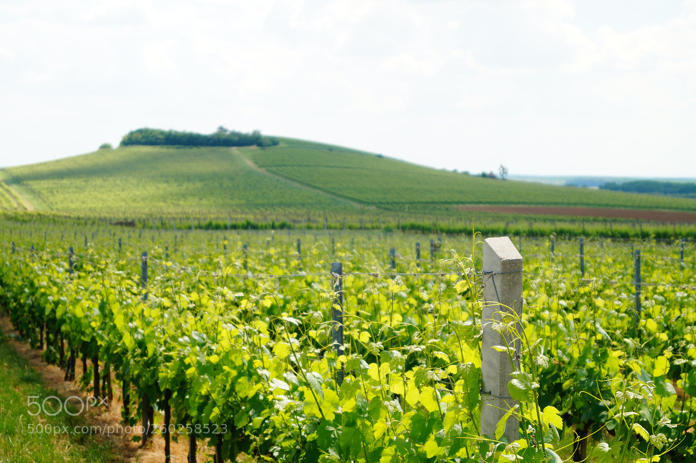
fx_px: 1594
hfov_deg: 24.6
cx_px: 348
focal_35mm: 82
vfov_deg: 16.5
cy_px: 232
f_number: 5.6
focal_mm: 55
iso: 100
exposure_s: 1/100
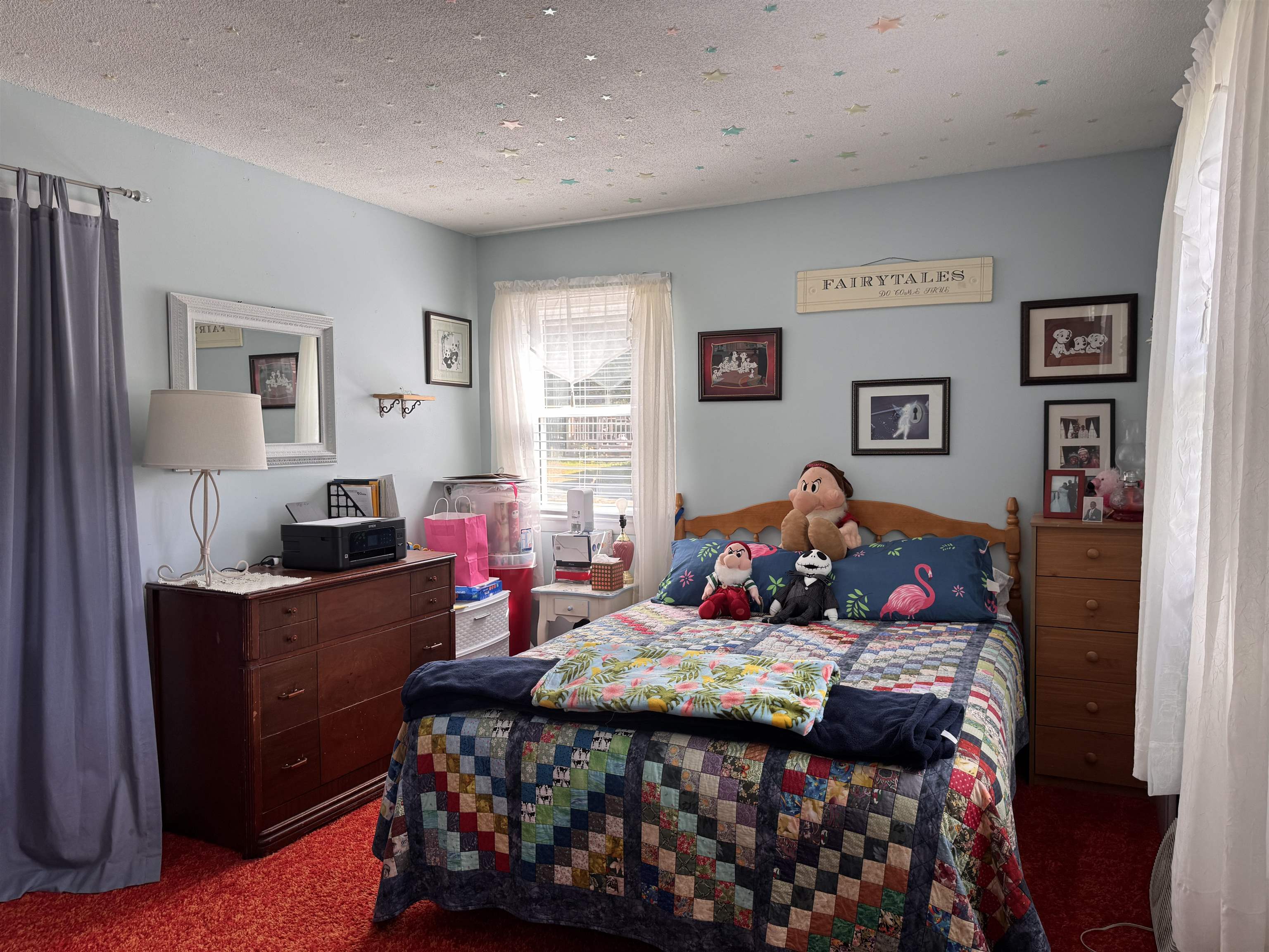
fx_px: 880
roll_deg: +0.5
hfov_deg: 71.6
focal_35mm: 24
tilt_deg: -2.5
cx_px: 634
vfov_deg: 56.8
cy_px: 476
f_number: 1.78
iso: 80
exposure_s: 1/120
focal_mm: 6.76
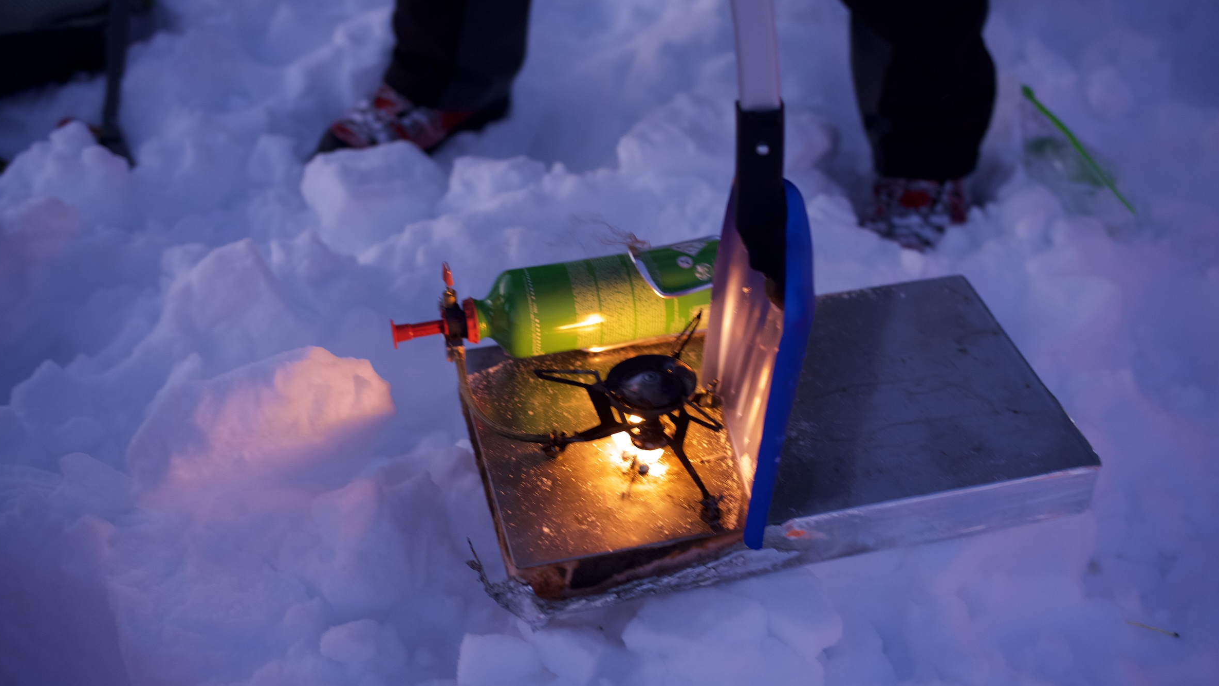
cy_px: 377
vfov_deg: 22.6
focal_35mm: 53
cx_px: 610
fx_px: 1713
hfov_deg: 39.2
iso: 1000
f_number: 2
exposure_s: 1/160
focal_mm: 50
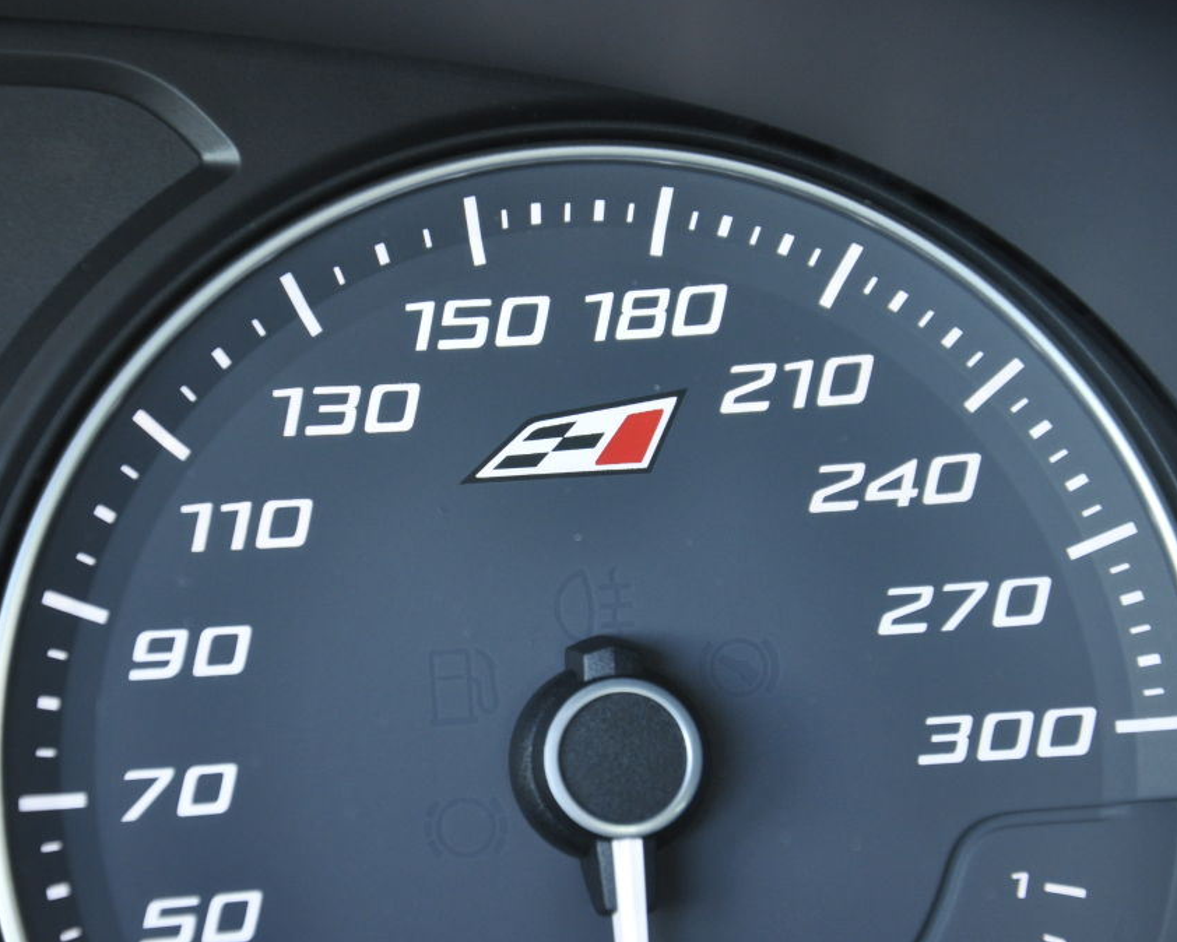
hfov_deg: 10.7
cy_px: 468
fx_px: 6257
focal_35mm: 180
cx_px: 556
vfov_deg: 8.6
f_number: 5.6
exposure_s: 1/40
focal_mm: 105
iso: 800
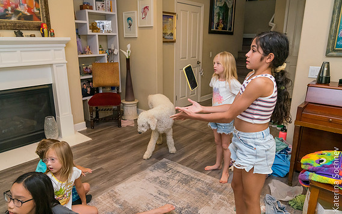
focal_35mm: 25
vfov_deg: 49.3
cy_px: 108
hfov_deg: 72.5
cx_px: 170
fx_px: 233
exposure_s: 1/250
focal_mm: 24
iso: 6400
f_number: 4.5
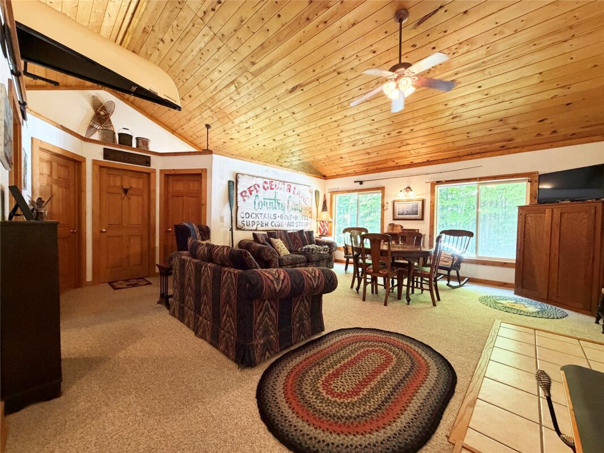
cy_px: 226
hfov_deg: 102.1
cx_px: 302
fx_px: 244
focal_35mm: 14
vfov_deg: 85.7
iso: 500
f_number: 2.2
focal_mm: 2.22
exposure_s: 1/60
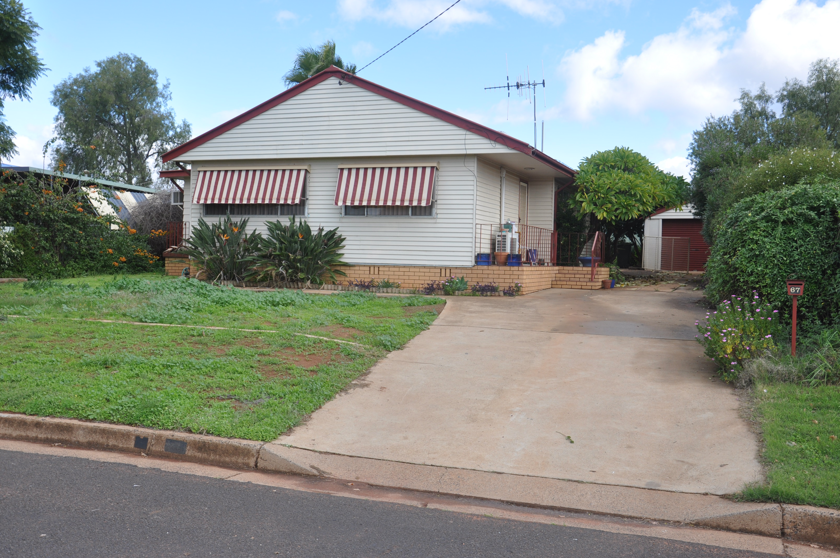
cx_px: 420
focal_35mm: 36
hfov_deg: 53.2
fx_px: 839
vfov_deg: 36.8
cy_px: 279
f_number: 8
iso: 200
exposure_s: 1/250
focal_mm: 24
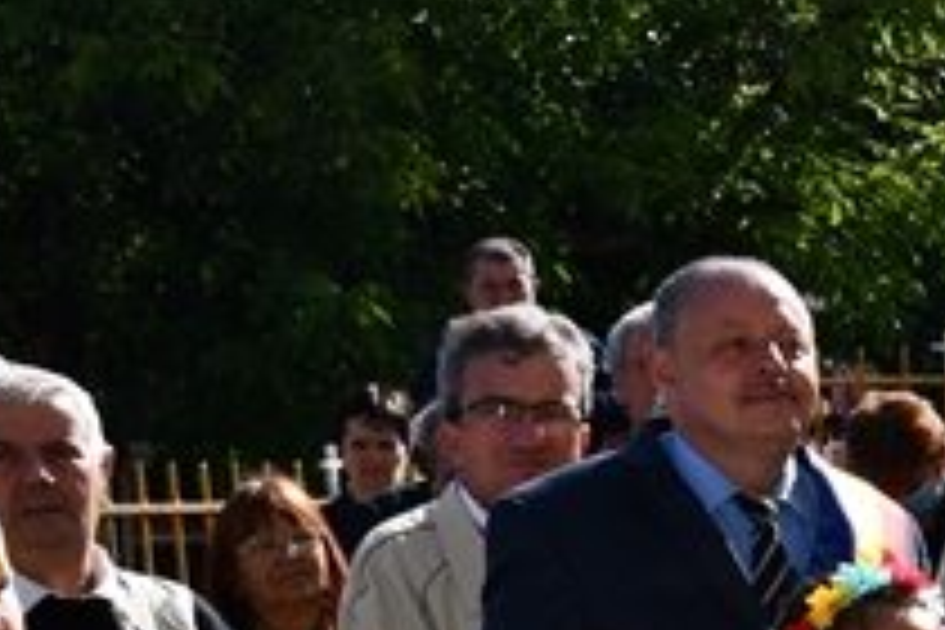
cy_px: 934
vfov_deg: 8.3
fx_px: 4226
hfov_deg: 11.0
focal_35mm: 161
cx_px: 2164
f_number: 9
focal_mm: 22
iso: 100
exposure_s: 1/250
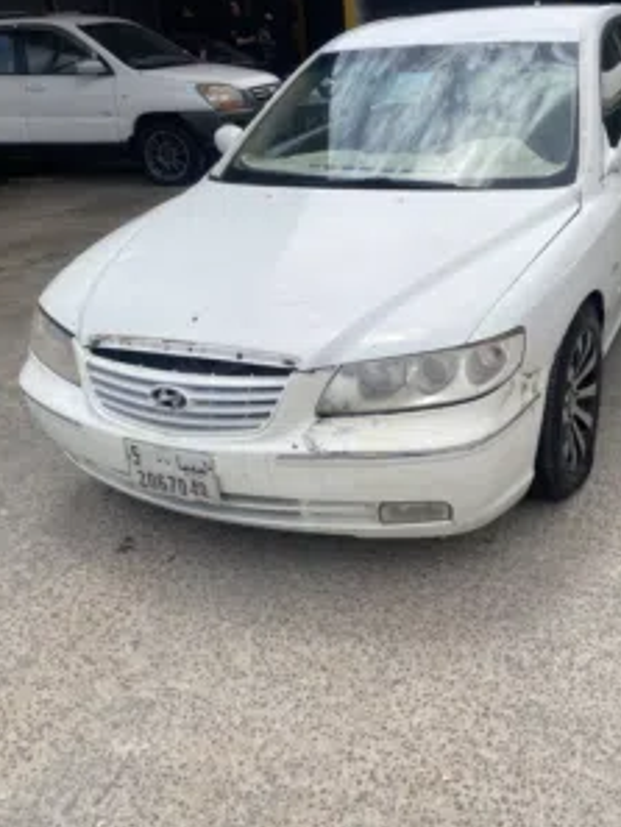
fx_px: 837
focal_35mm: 35
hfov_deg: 40.5
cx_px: 382
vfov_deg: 52.6
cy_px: 384
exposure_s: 1/4274
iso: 32
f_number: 1.8
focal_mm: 4.25
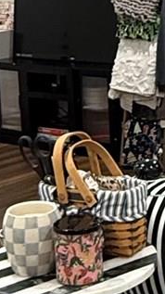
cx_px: 216
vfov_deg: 19.0
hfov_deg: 10.7
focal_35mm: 111
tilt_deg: -6.7
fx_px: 865
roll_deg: +2.8
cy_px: 36
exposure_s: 1/60
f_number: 2.2
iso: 250
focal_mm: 2.22
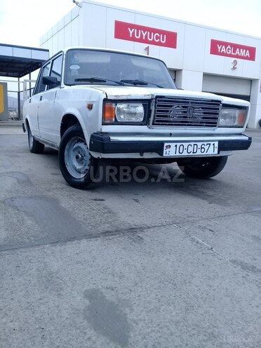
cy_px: 174
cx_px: 130
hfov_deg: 45.4
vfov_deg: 58.4
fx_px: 312
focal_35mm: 31
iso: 64
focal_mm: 3.3
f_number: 2.2
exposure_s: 1/456
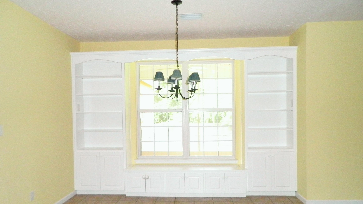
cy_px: 118
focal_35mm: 27
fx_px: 260
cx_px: 177
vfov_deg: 42.8
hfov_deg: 69.8
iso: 400
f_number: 3.3
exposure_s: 1/30
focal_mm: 4.3
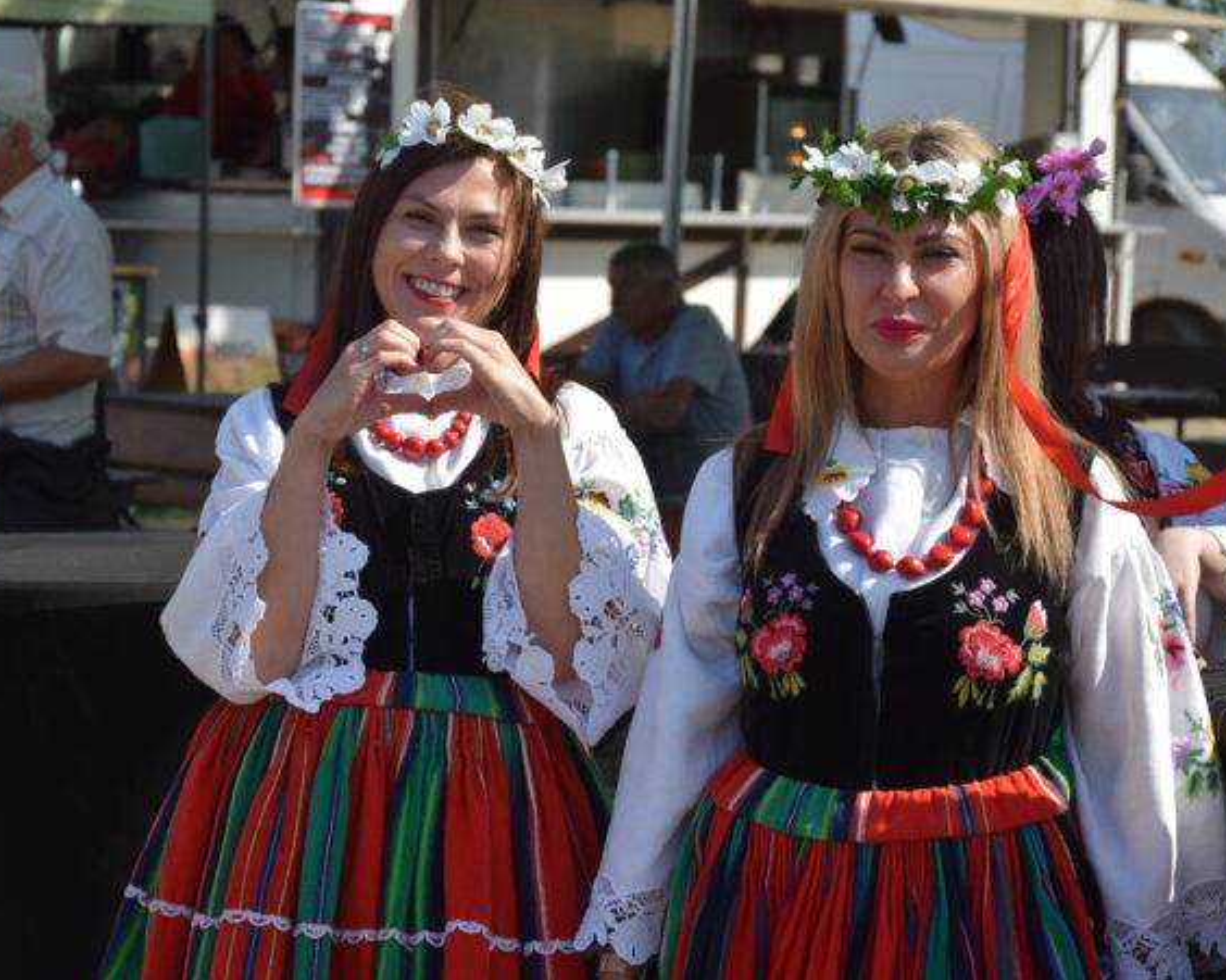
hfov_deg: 15.1
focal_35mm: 128
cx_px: 536
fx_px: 4628
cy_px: 489
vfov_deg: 12.1
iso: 400
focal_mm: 75
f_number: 6.3
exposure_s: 1/1600
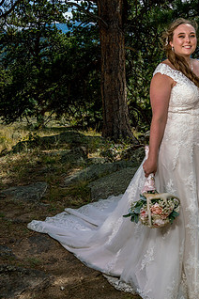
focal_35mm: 51
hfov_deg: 26.3
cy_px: 134
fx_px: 423
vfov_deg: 38.8
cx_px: 140
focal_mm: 24
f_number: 6.3
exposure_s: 1/2000
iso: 250
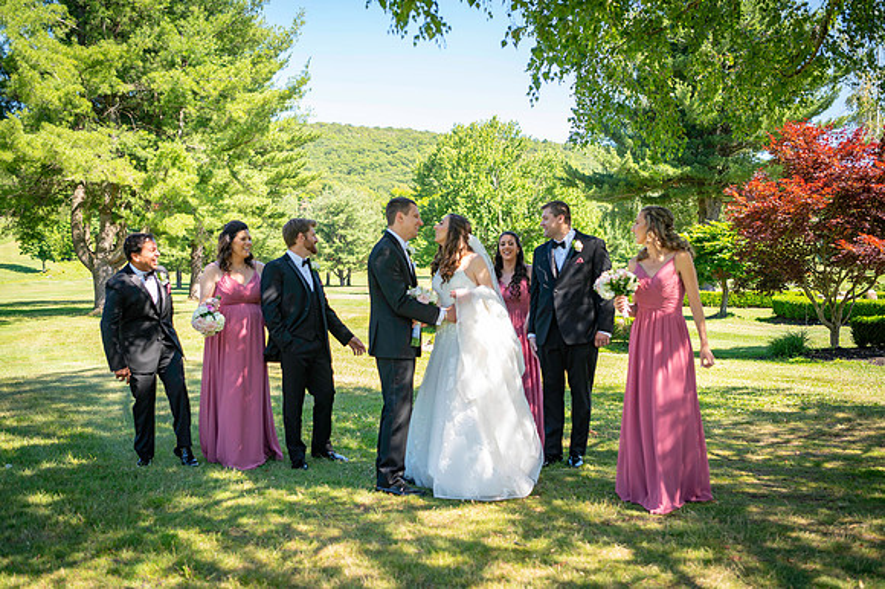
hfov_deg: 50.7
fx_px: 934
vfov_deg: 35.0
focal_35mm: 38
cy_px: 294
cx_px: 442
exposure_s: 1/250
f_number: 3.2
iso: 100
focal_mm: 38
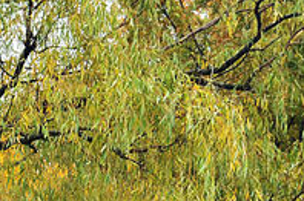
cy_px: 232
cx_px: -180
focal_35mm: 184
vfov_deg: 7.4
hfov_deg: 10.7
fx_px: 1552
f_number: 5
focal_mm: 27
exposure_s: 1/50
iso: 200
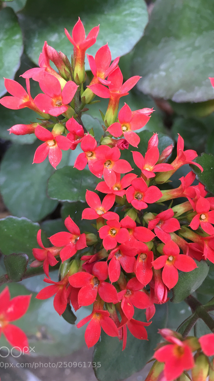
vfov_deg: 61.0
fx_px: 323
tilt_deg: -51.6
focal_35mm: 32
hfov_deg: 36.6
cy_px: 191
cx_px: 120
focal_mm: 4.15
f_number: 2.2
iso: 100
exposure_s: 1/33
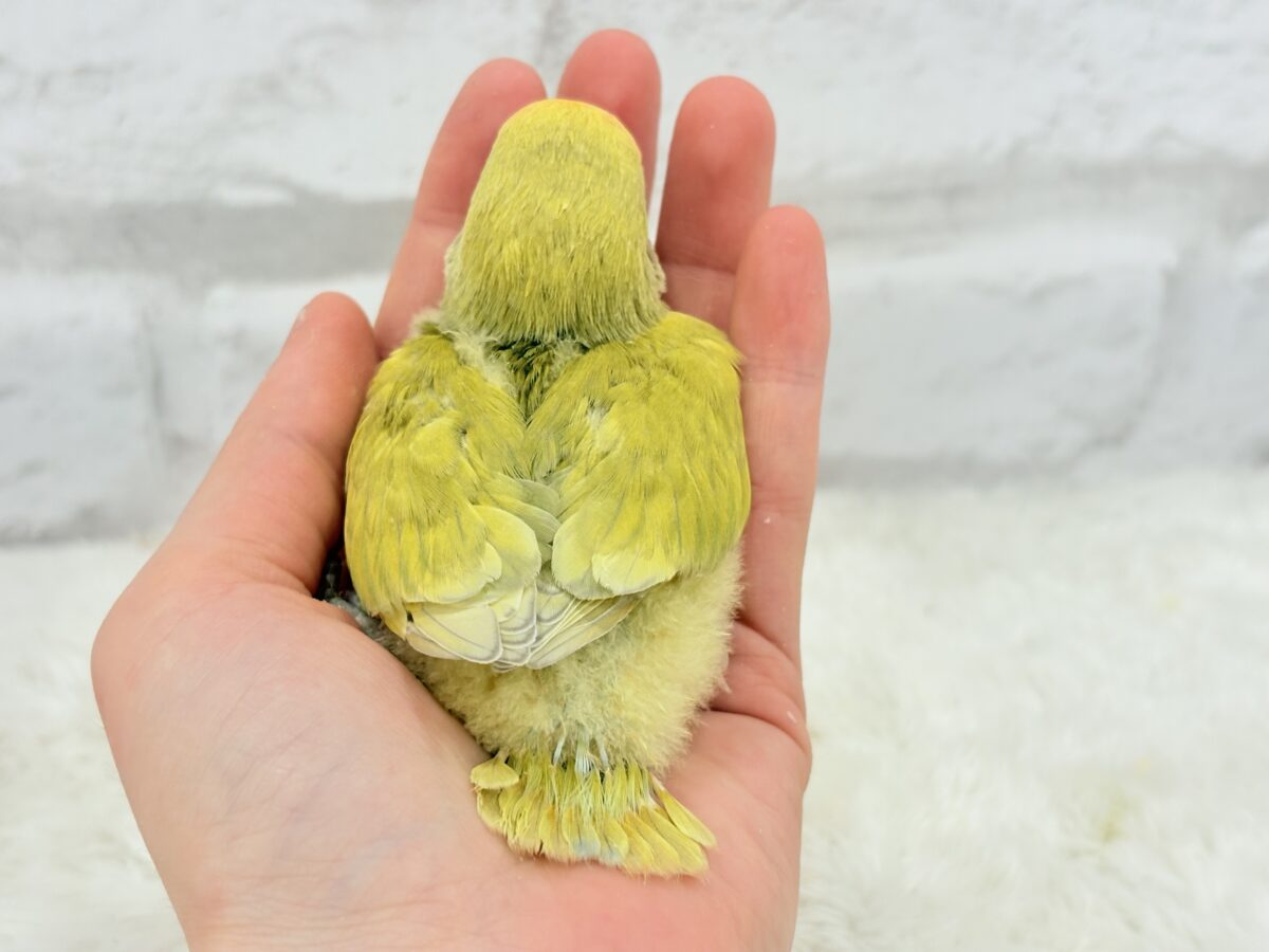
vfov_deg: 28.0
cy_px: 476
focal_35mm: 52
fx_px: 1906
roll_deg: +0.4
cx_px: 634
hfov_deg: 36.8
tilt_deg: -24.7
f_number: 1.6
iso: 64
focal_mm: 5.96
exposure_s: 1/100
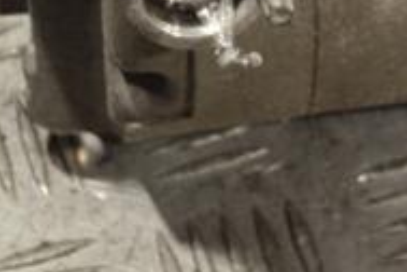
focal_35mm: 262
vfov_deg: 5.2
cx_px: 489
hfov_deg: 7.8
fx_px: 2957
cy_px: -155
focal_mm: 55
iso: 360
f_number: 5.6
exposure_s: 1/30
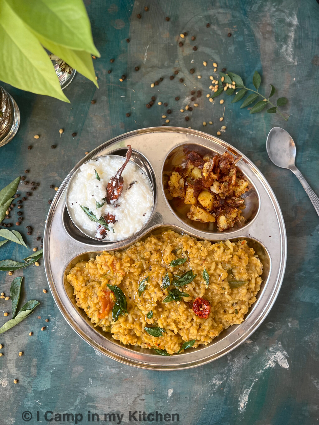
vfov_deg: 67.3
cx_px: 160
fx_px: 319
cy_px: 212
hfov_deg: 53.1
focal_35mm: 26
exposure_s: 1/120
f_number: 1.5
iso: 100
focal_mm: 5.7
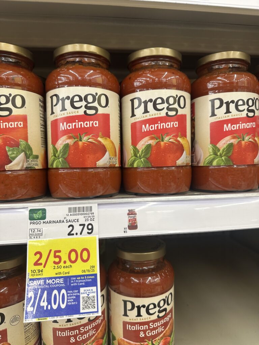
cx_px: 130
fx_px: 239
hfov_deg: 56.8
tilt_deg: -3.8
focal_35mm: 24
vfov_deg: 71.6
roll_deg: +1.3
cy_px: 172
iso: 100
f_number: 1.78
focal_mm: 6.86
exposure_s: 1/62
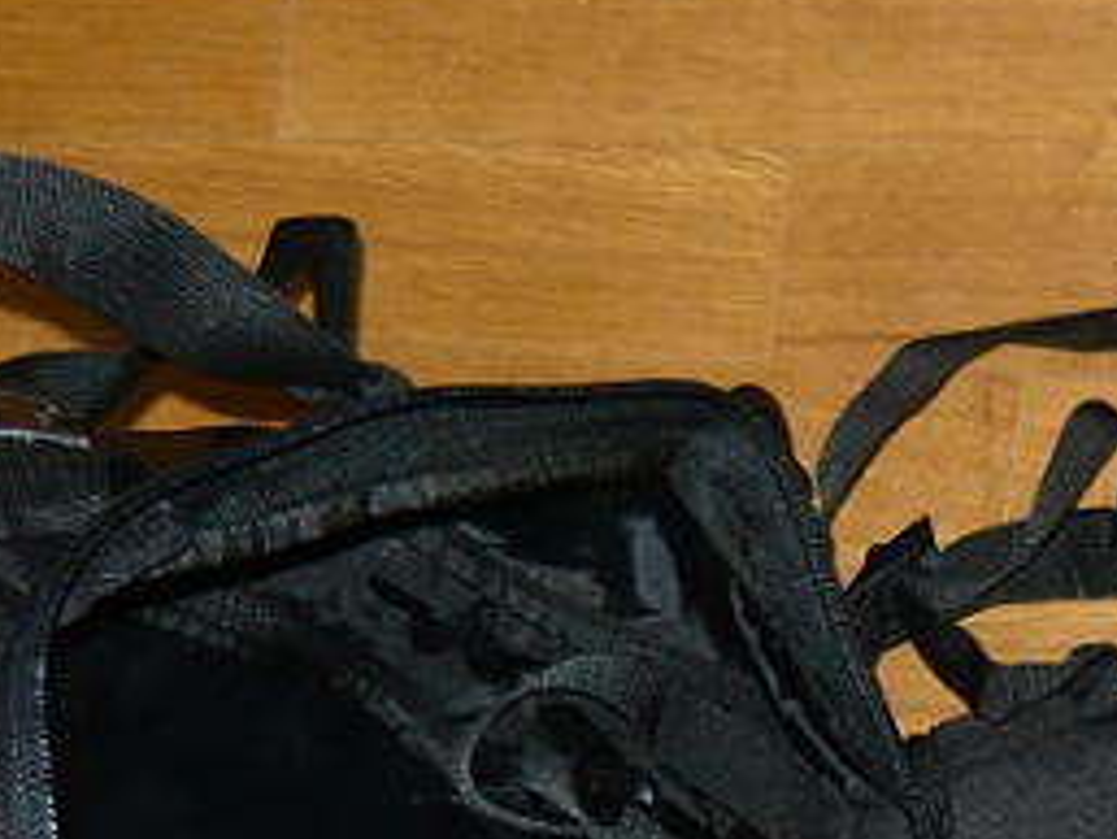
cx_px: 937
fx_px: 3842
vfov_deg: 11.8
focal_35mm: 119
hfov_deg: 16.4
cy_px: 1306
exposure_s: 1/30
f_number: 2.8
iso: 100
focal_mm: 5.5
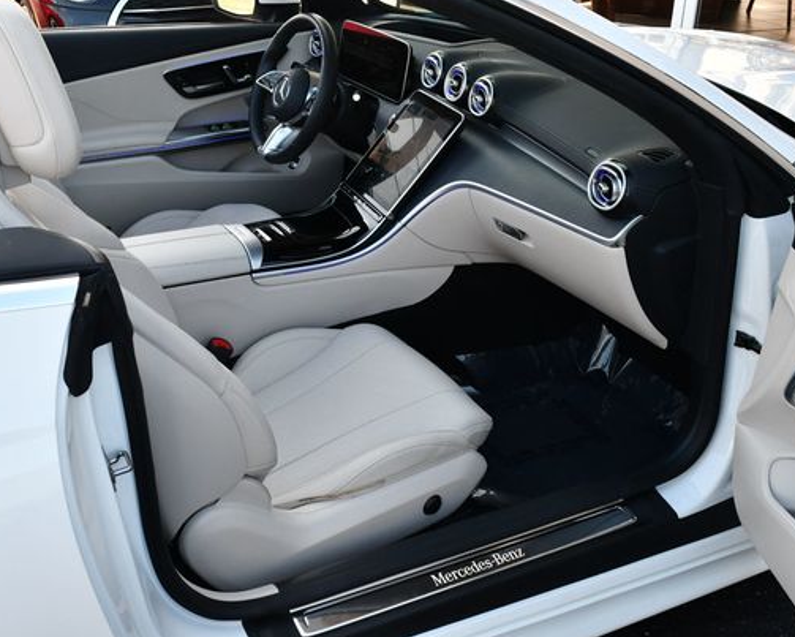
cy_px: 307
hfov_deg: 42.6
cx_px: 311
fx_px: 1012
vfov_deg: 34.9
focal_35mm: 43
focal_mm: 18
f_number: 5.6
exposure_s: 1/250
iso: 360
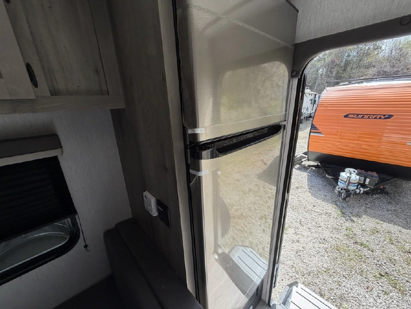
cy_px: 154
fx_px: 166
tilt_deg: -16.8
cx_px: 206
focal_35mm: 14
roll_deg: +1.4
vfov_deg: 85.7
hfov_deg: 102.1
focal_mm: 2.22
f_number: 2.2
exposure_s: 1/359
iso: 50
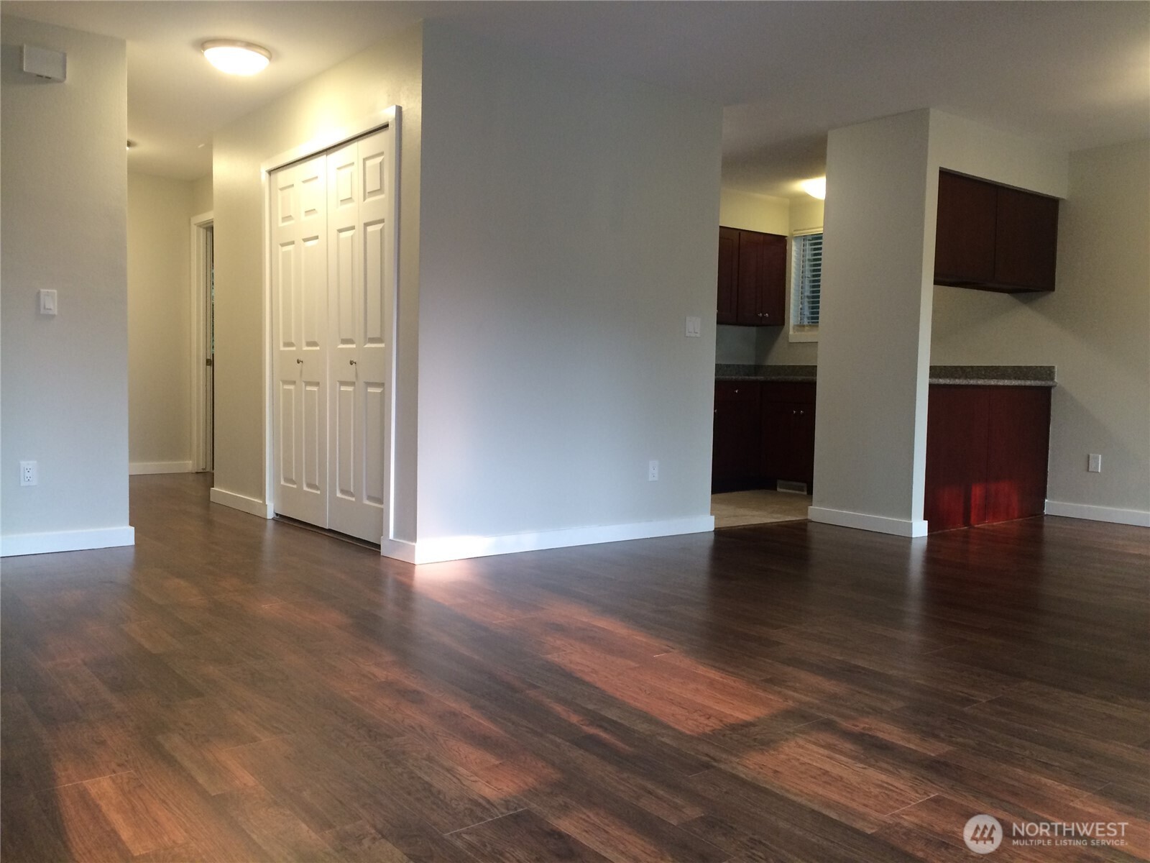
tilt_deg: -2.3
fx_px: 963
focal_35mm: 29
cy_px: 432
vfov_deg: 48.2
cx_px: 575
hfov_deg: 61.7
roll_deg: -1.2
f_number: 2.2
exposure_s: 1/30
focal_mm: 4.15
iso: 64
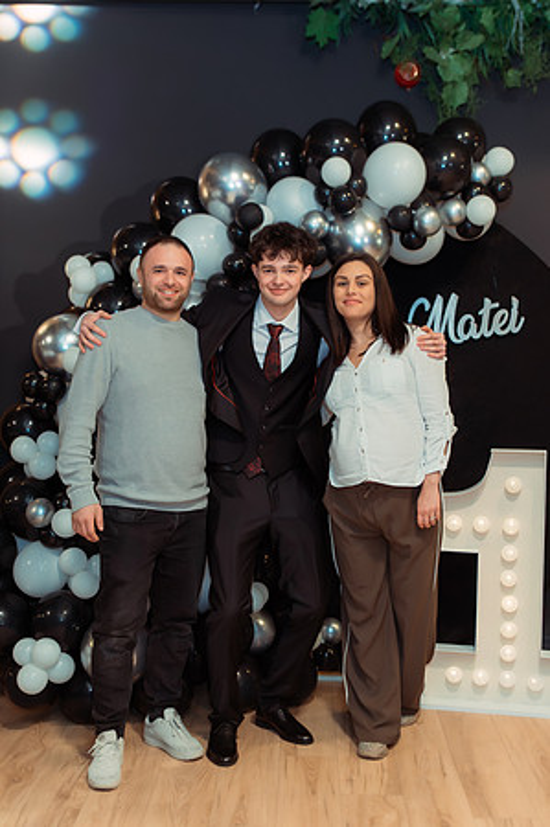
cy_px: 414
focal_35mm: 48
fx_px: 1104
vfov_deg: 41.1
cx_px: 275
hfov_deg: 28.0
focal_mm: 32
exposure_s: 1/125
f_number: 3.2
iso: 3200
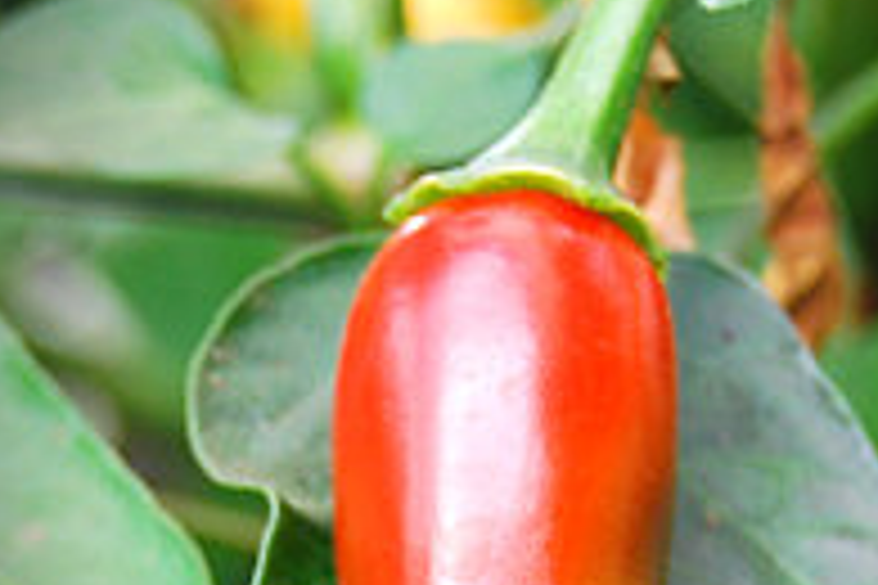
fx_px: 3951
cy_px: 358
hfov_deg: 12.5
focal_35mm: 162
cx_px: 968
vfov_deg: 8.5
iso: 250
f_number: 5.3
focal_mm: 42
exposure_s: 1/30
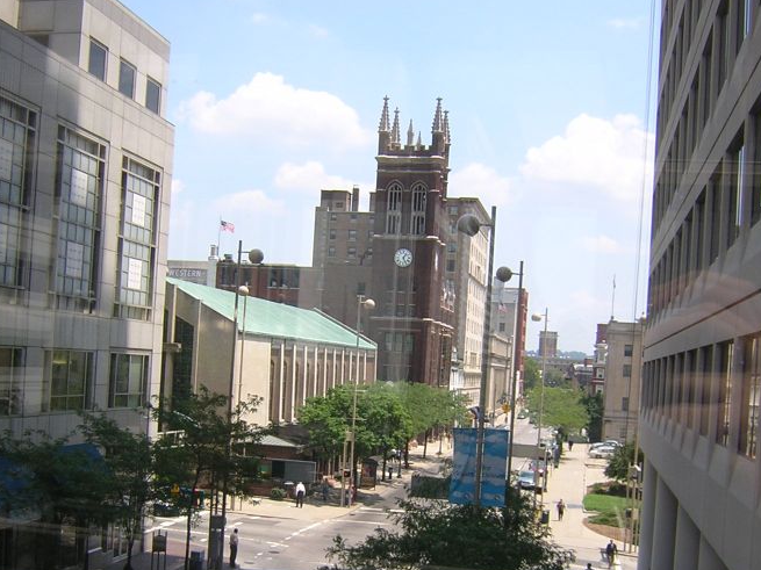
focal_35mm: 44
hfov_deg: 42.9
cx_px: 365
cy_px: 337
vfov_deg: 32.8
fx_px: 967
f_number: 5.2
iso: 100
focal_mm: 4.7
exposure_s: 1/182
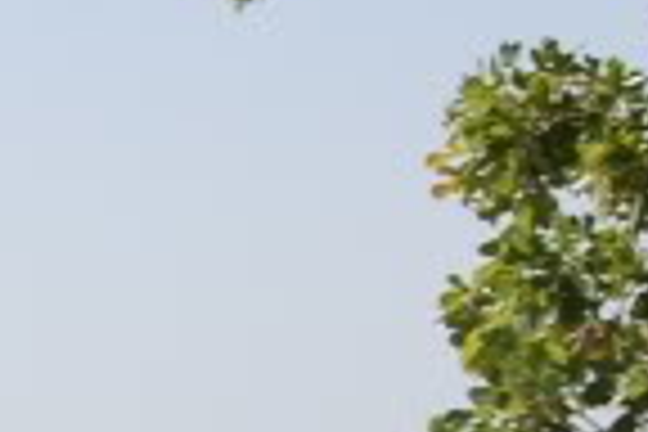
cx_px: -835
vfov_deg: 3.3
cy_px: 1206
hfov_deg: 5.0
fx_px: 7289
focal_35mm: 405
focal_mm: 38
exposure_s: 1/400
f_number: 10
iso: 200
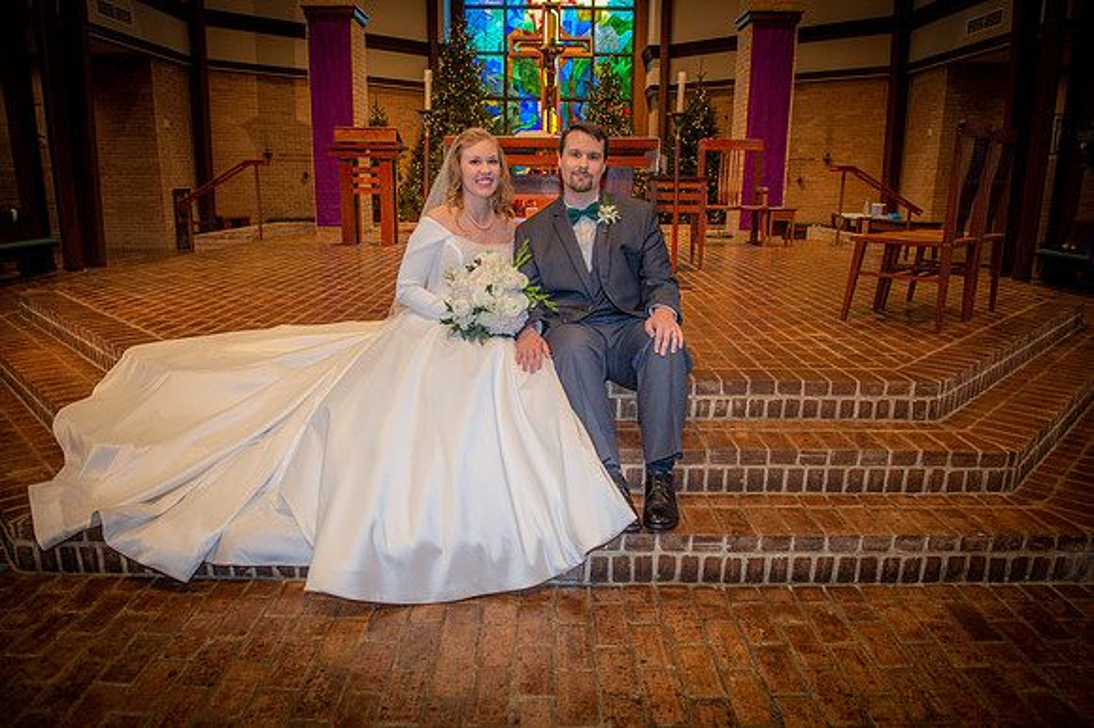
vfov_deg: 53.1
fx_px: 729
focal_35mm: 24
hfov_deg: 73.8
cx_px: 547
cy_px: 364
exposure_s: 1/125
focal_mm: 24
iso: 1600
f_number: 5
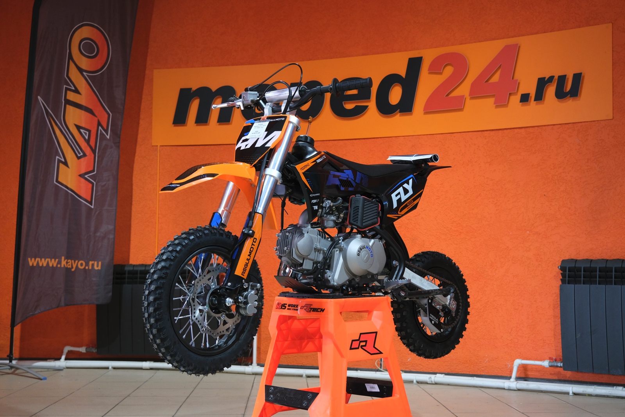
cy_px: 208
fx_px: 851
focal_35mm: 49
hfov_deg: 40.3
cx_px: 312
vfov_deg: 27.5
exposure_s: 1/100
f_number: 4
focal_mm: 32.5
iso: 1250
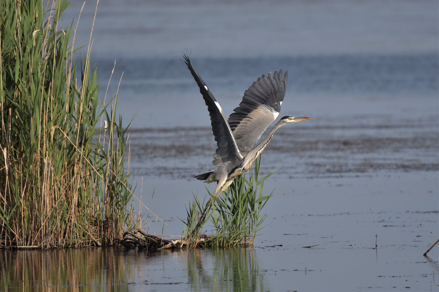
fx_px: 10974
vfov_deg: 1.5
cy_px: 146
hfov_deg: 2.3
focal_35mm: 900
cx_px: 220
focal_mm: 600
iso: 400
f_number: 6.3
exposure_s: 1/1600
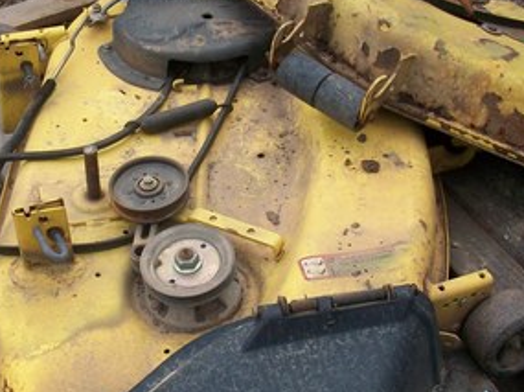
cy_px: 156
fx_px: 983
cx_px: 160
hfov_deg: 29.6
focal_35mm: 65
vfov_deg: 22.5
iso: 80
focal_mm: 5.7
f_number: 2.8
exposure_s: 1/640
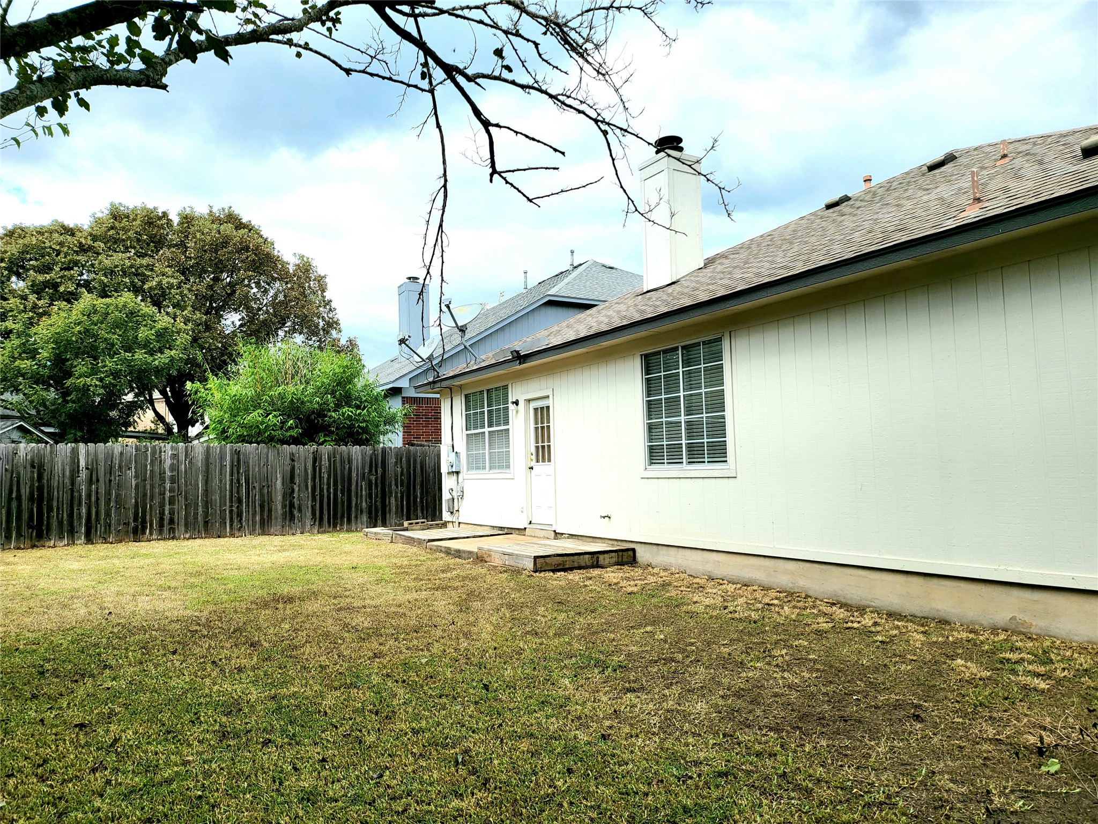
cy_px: 412
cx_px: 549
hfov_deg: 71.6
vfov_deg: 56.8
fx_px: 761
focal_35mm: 24
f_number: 1.8
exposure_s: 1/2000
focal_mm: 5
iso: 40
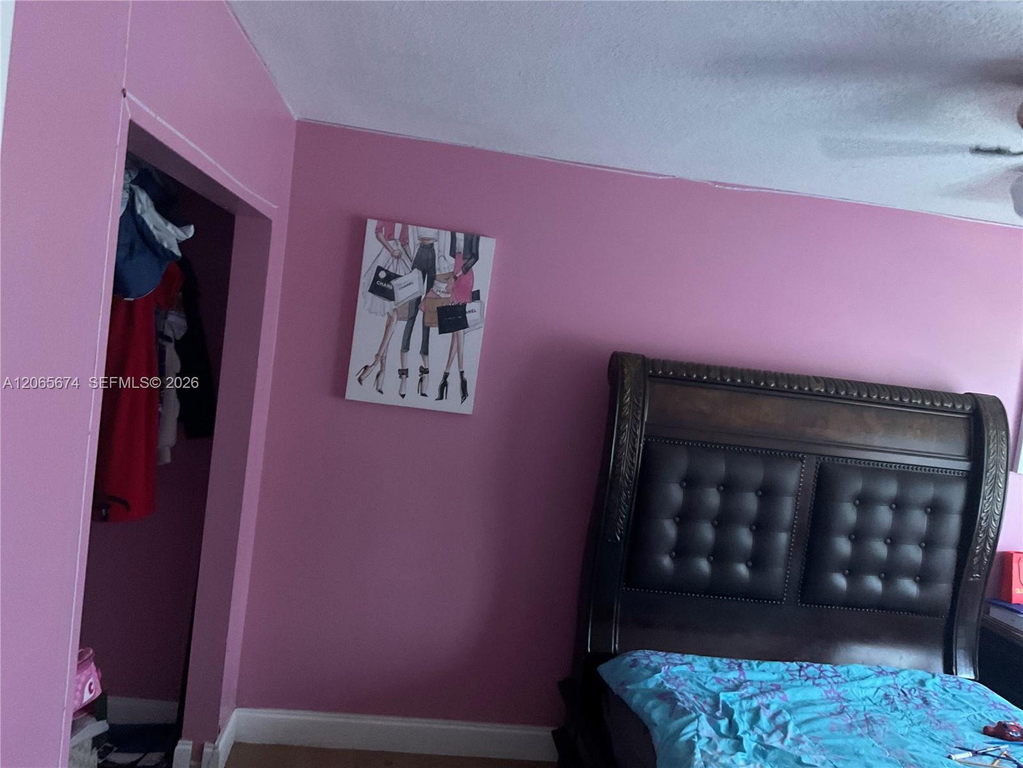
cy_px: 384
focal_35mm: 29
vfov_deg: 48.2
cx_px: 512
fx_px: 857
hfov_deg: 61.7
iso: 250
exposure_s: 1/40
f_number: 1.8
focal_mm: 3
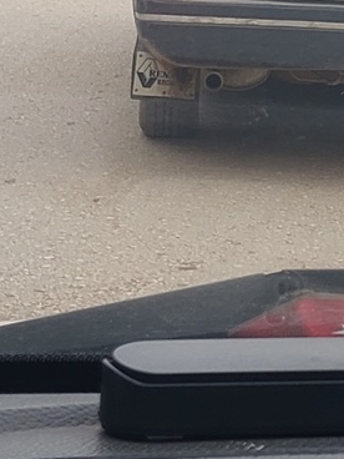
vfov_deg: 23.8
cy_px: -84
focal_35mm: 75
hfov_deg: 18.6
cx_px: 414
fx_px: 994
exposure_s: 1/100
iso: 25
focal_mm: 4.6
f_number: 1.8
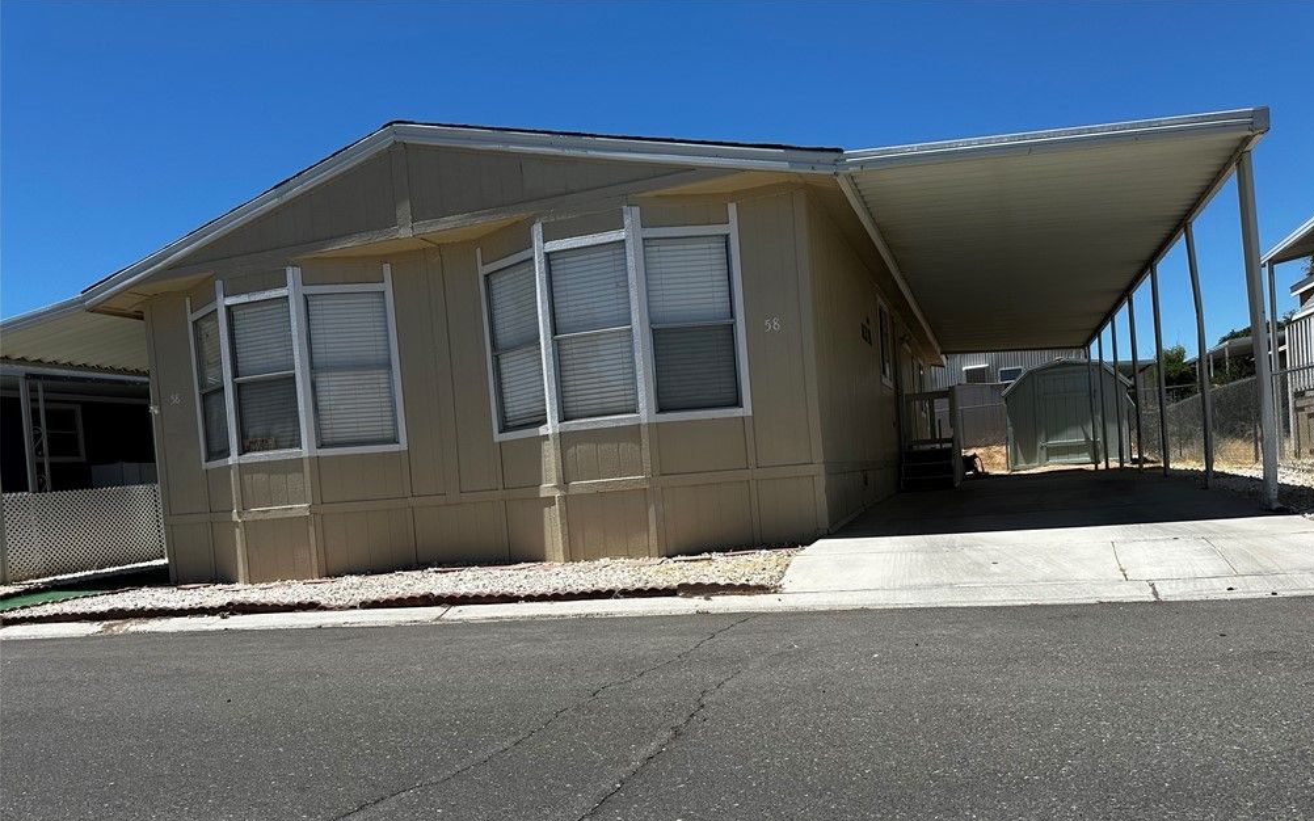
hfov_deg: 70.4
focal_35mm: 26
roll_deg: +3.8
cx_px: 670
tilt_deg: -1.3
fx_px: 931
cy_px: 501
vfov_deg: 47.3
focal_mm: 6.86
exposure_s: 1/5848
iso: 80
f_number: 1.78
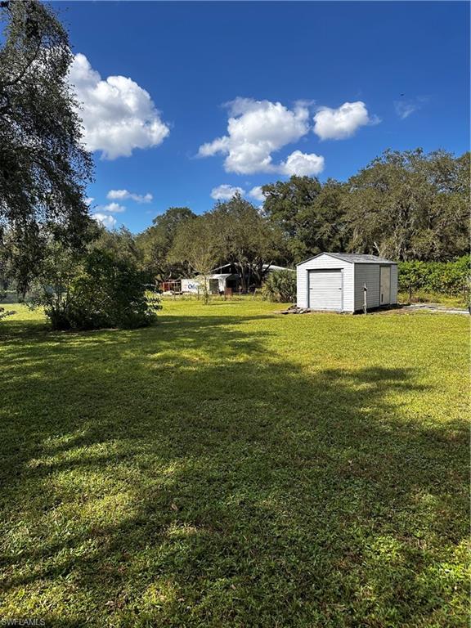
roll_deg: +1.7
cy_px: 314
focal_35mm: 24
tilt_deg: -1.8
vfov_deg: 71.6
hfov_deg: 56.8
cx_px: 236
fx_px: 435
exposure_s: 1/3472
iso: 80
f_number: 1.78
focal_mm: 6.86
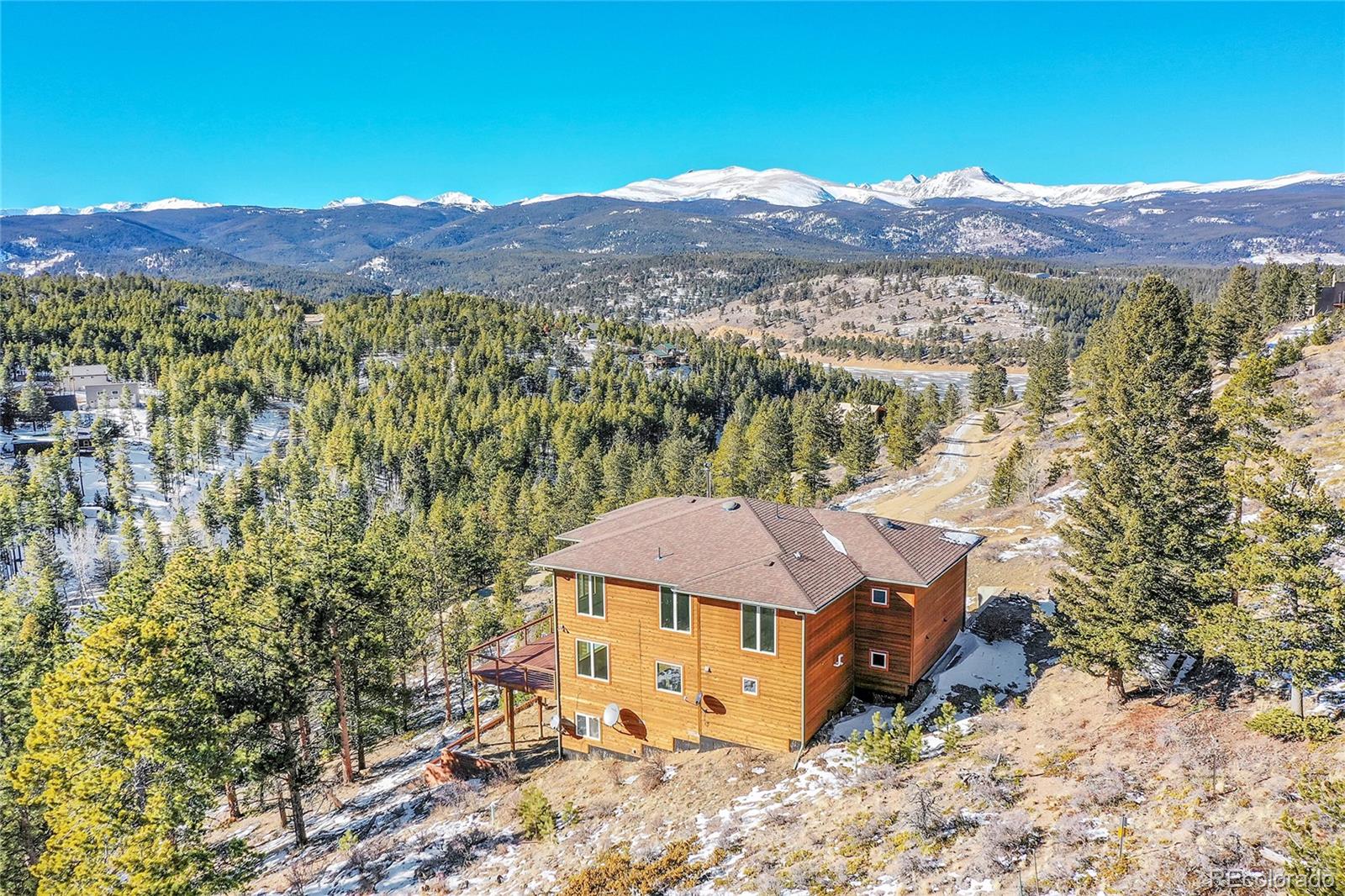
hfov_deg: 65.5
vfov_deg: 46.4
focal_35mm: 28
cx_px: 672
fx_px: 1046
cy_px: 448
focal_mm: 10.26
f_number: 5.6
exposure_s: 1/400
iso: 100
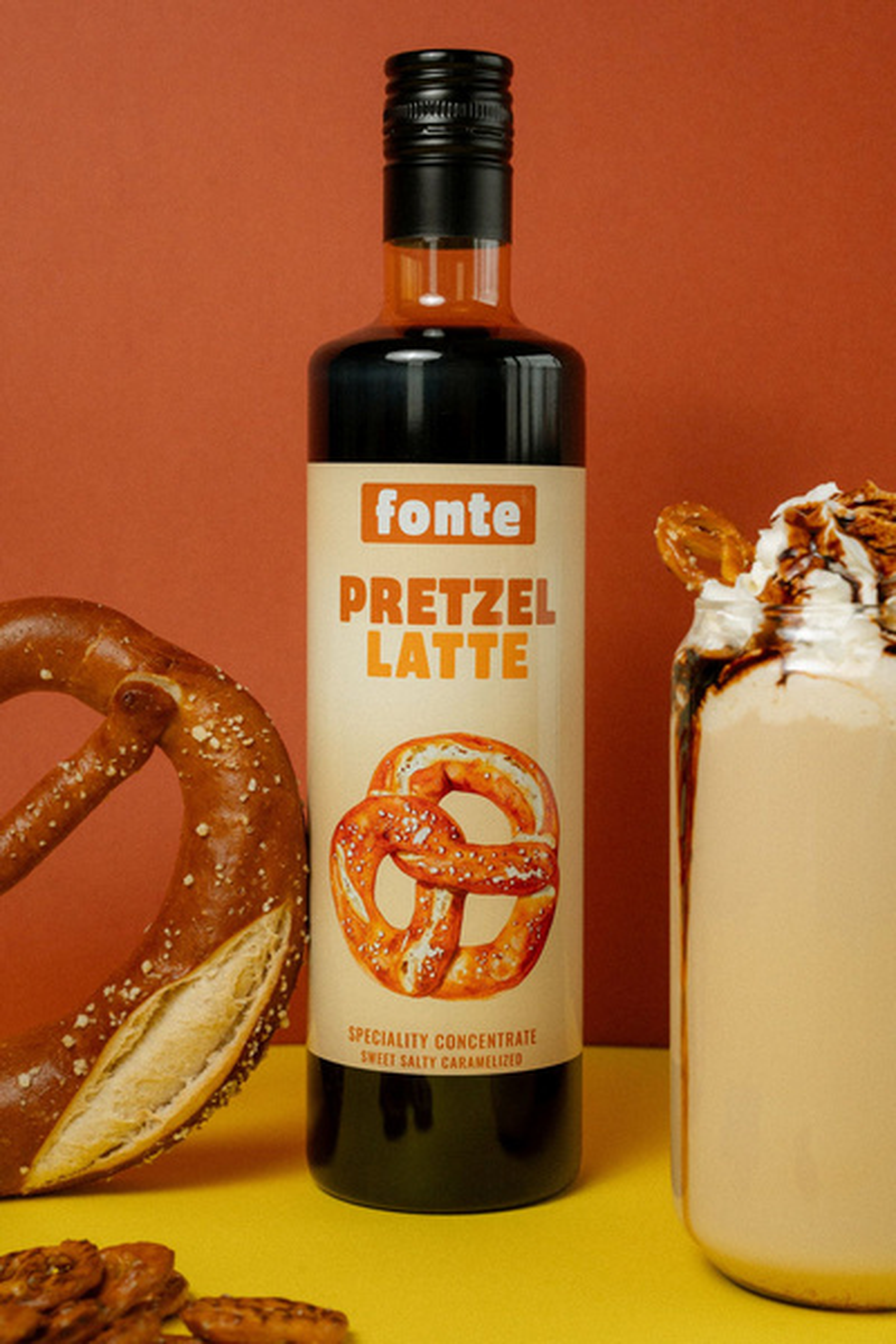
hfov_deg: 19.5
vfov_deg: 28.8
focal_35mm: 70
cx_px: 448
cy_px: 672
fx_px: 2613
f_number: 10
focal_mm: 70
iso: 2000
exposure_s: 1/250
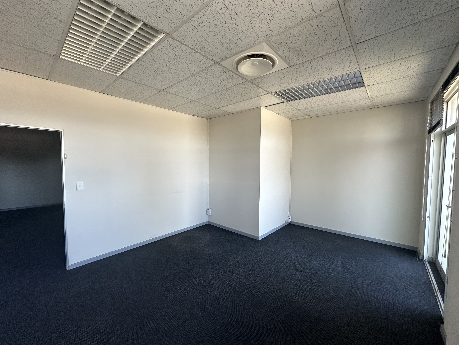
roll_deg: +0.1
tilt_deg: -2.9
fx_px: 186
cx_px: 230
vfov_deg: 85.7
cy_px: 172
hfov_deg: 102.1
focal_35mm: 14
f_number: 2.2
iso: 125
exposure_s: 1/99
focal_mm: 2.22
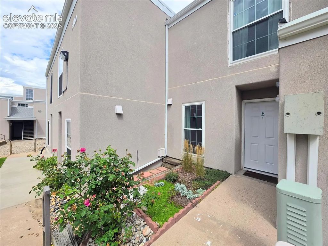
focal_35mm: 13
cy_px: 123
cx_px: 164
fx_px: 123
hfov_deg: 106.2
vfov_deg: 89.9
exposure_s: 1/1387
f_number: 1.9
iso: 32
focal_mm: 2.2
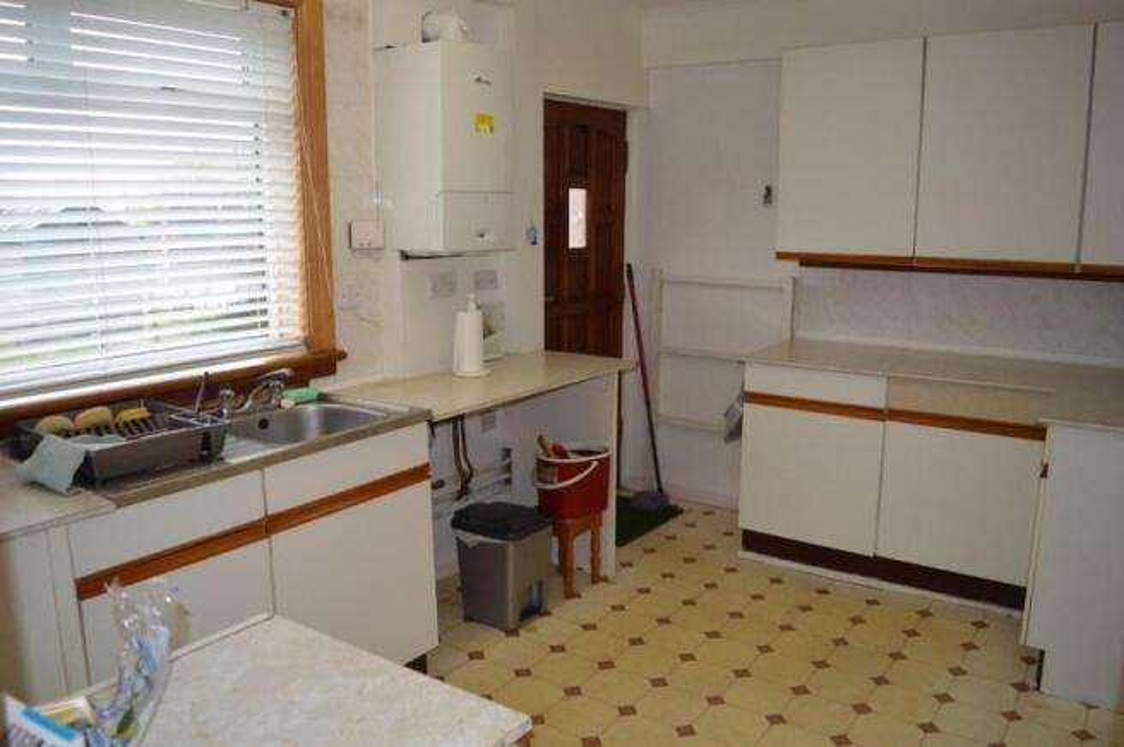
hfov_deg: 67.4
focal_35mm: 27
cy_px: 374
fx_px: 842
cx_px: 562
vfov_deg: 47.8
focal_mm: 18
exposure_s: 1/125
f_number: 4
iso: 220
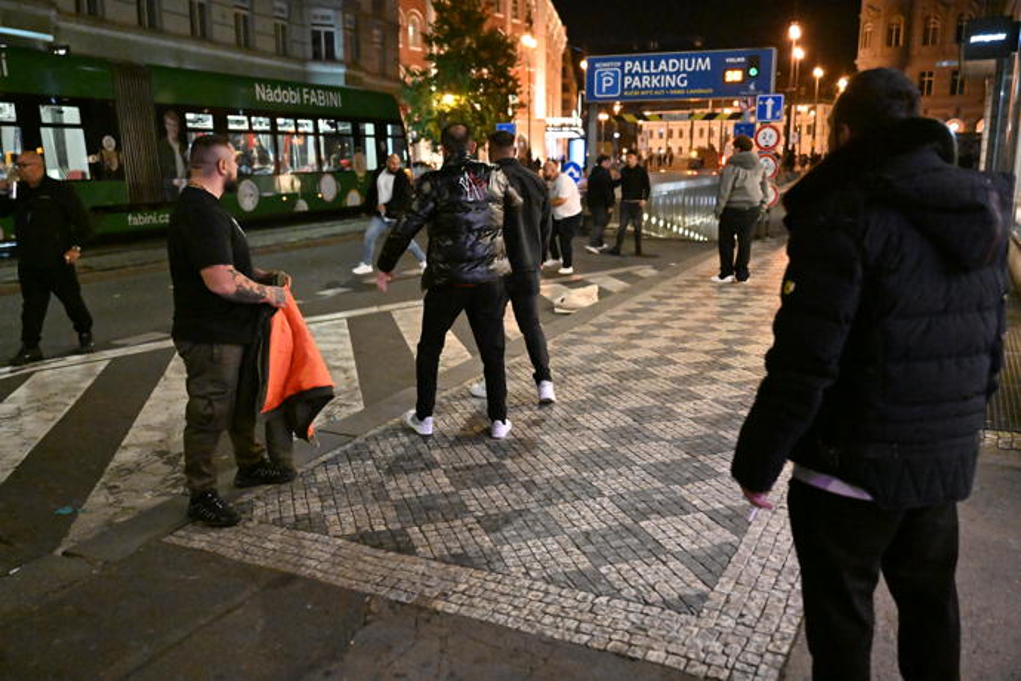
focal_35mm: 30
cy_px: 340
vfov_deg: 43.6
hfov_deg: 61.9
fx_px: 851
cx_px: 510
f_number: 2.8
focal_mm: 30
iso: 25600
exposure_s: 1/500
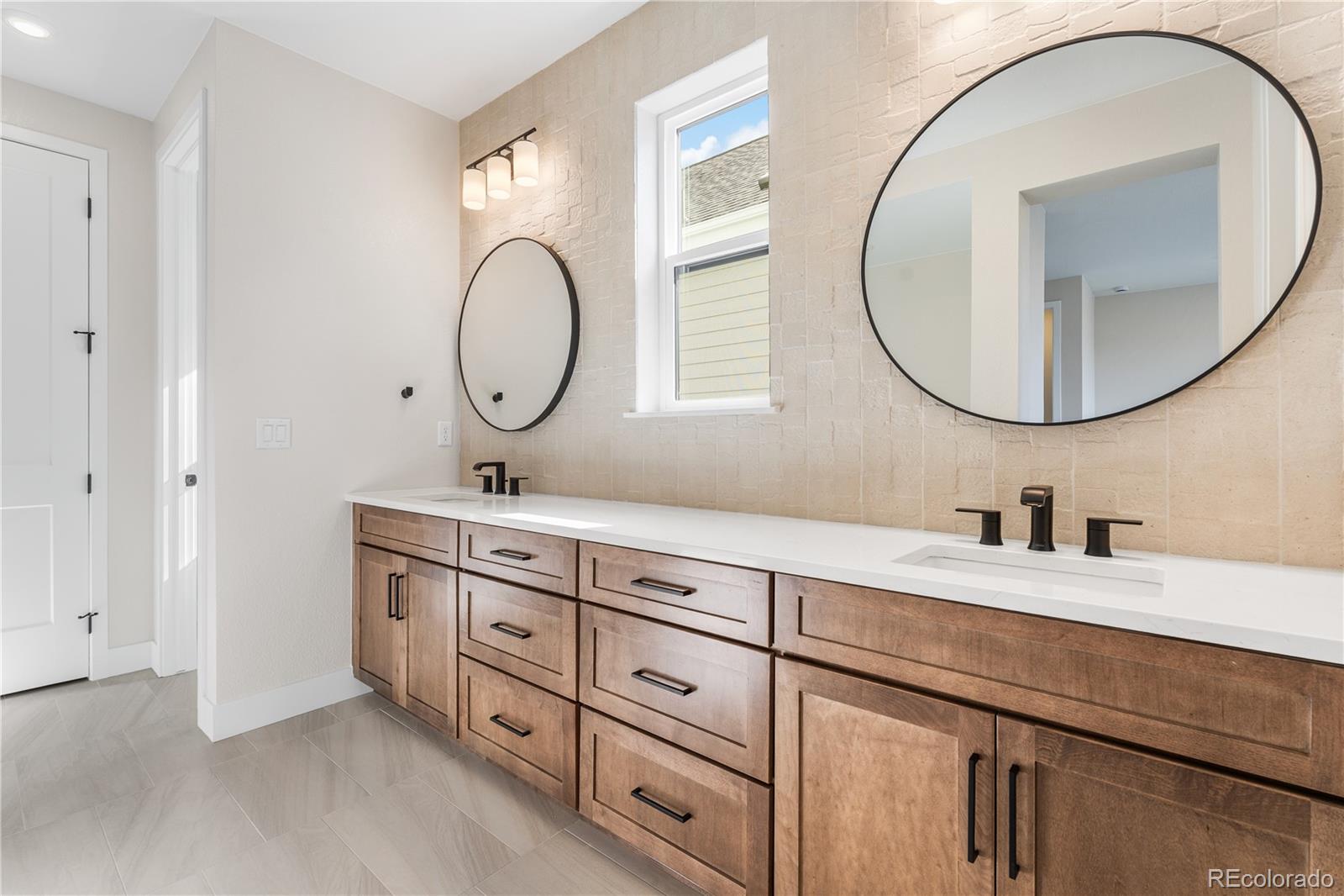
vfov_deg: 73.7
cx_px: 672
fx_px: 597
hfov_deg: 96.7
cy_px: 448
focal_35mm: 16
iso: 100
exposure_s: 1/5
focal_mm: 16
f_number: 8
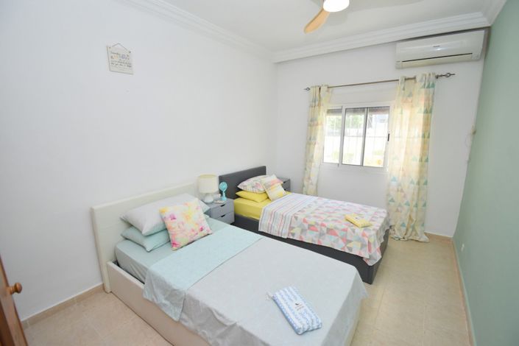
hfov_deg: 100.4
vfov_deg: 77.3
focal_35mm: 15
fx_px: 216
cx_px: 260
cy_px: 173
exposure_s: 1/200
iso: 800
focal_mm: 10
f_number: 4.5
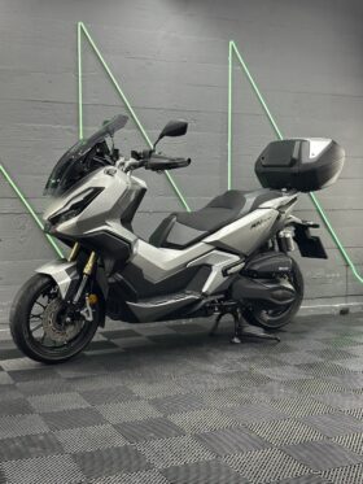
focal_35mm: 48
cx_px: 182
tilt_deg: -4.2
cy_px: 242
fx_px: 671
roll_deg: -0.2
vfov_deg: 39.6
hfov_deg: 30.3
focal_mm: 6.86
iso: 80
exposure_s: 1/50
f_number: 1.78
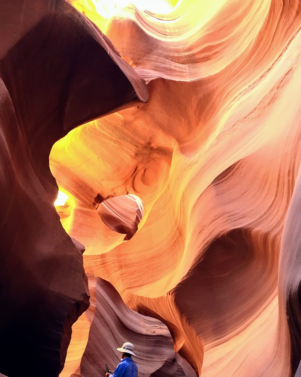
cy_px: 230
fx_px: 401
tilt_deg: +26.6
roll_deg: +2.2
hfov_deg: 41.1
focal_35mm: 36
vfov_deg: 49.9
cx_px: 150
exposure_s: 1/30
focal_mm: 4.15
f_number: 2.2
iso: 100
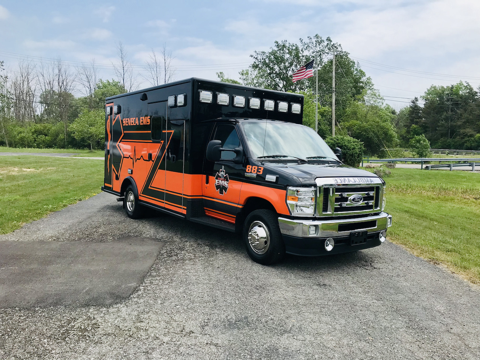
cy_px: 180
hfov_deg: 63.4
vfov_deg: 49.7
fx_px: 388
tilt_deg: -4.7
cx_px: 240
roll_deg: +0.3
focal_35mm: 28
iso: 20
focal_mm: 3.99
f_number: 1.8
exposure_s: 1/2591
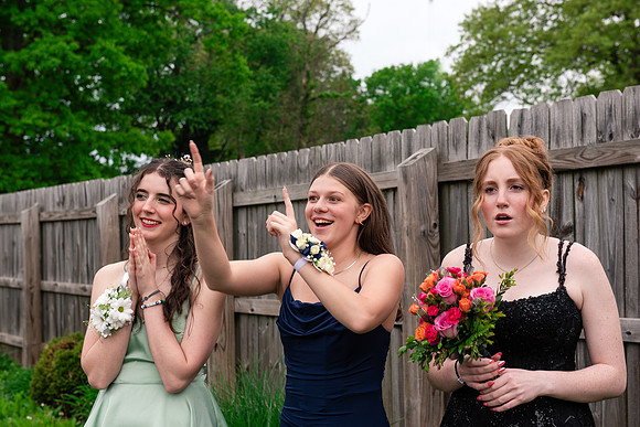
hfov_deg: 28.8
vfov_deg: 19.5
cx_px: 320
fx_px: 1245
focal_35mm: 70
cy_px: 214
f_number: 8
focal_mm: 70
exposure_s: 1/250
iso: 500
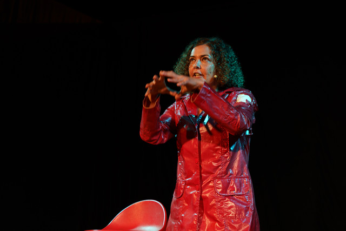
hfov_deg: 28.8
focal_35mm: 70
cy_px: 116
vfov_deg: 19.5
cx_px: 173
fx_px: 673
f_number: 2.8
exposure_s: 1/80
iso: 400
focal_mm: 70
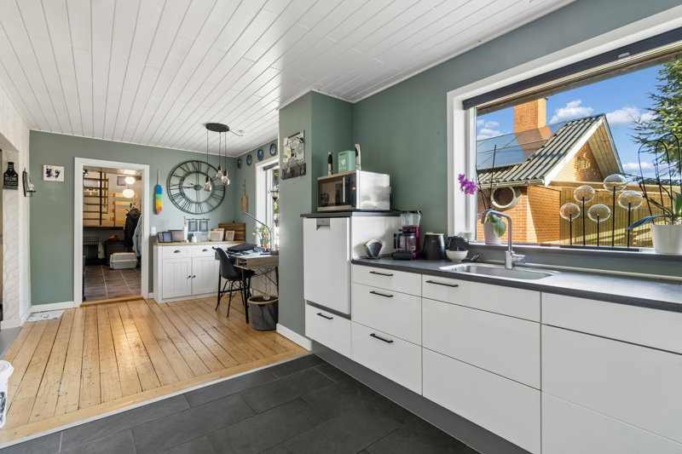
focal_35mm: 15
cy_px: 227
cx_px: 341
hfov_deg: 100.4
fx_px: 284
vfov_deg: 77.3
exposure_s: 1/8
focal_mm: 10
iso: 200
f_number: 8
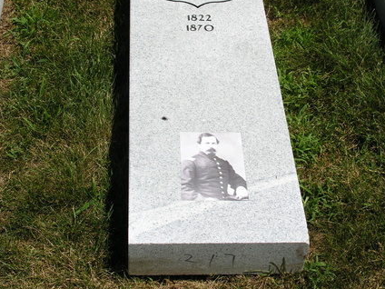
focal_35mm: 70
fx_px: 779
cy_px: 84
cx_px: 200
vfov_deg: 20.9
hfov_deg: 27.8
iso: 50
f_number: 7.8
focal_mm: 12.7
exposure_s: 1/240
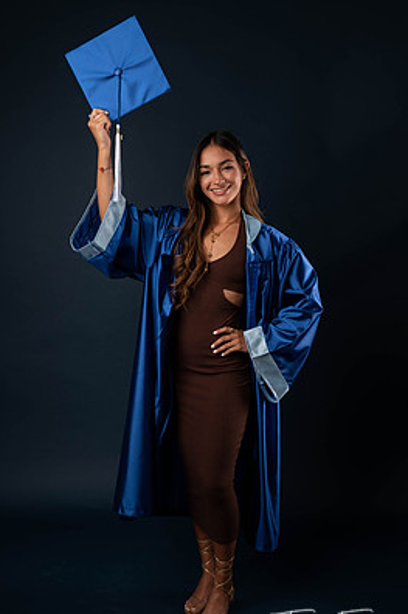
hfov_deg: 27.5
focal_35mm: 49
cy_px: 339
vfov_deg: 40.3
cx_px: 205
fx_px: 834
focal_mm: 43
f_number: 5.6
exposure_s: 1/100
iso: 200
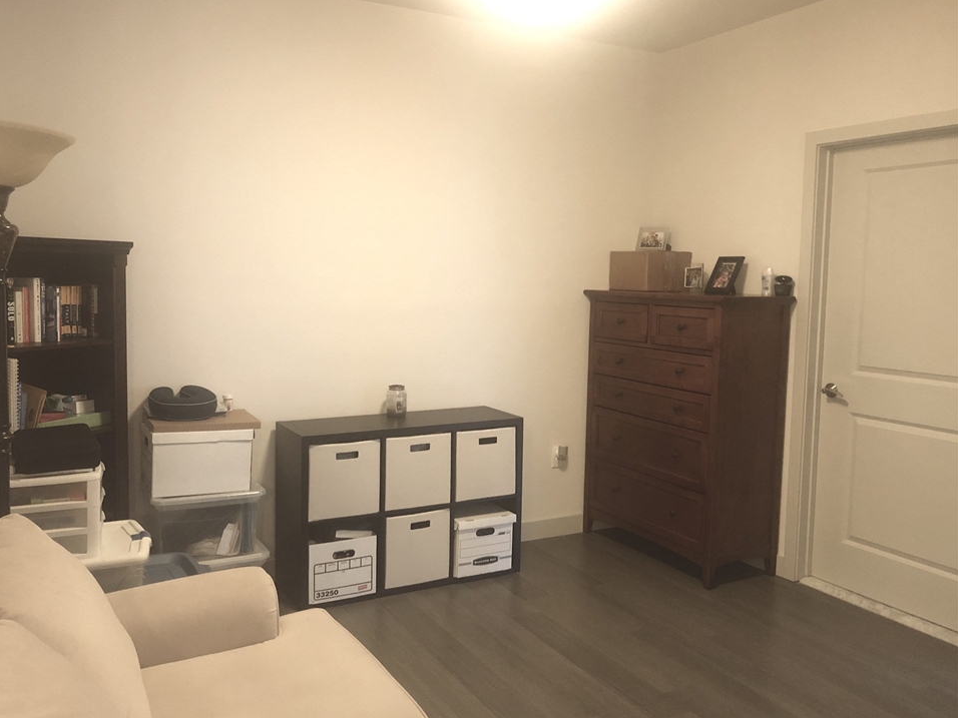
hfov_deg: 59.9
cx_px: 447
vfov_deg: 46.8
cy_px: 350
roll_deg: -0.2
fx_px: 830
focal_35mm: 30
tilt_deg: -4.3
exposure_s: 1/13
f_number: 1.8
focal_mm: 4
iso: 100
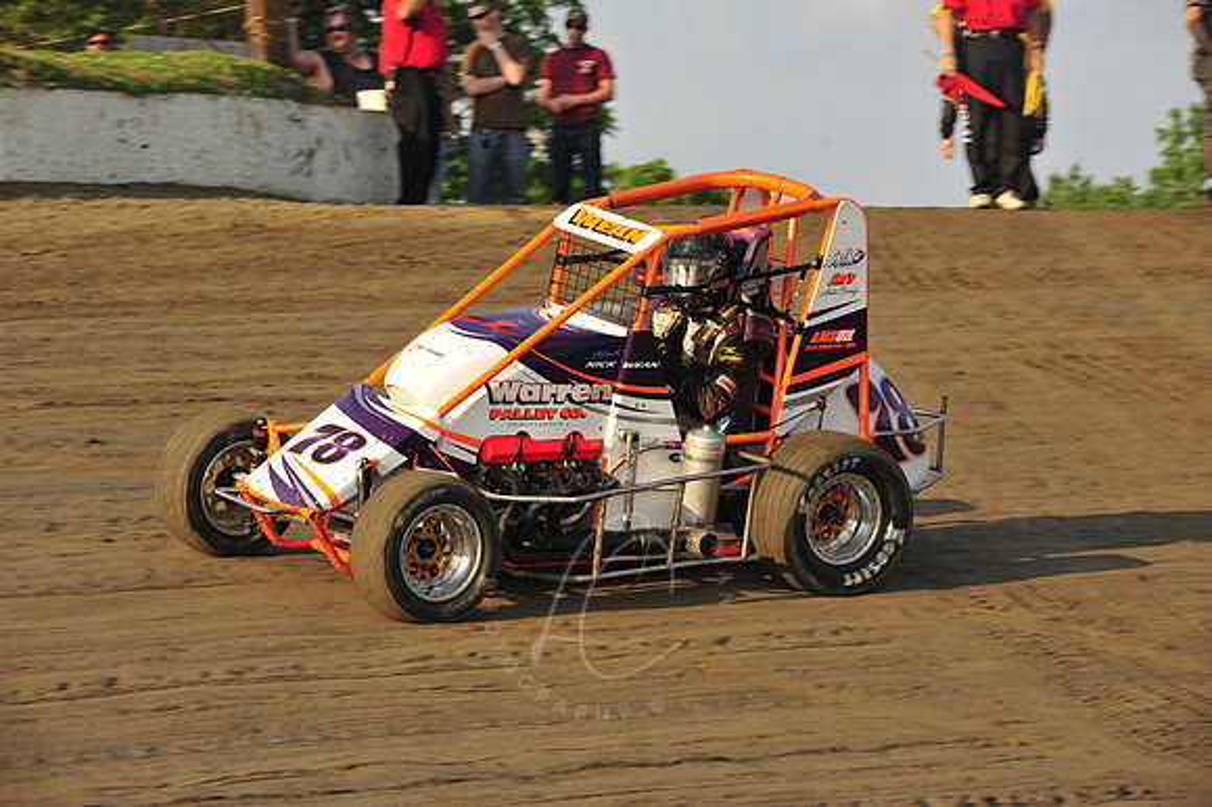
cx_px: 606
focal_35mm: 185
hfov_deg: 11.1
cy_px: 404
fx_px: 6225
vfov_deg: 7.4
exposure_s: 1/320
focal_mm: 185
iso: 400
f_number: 11
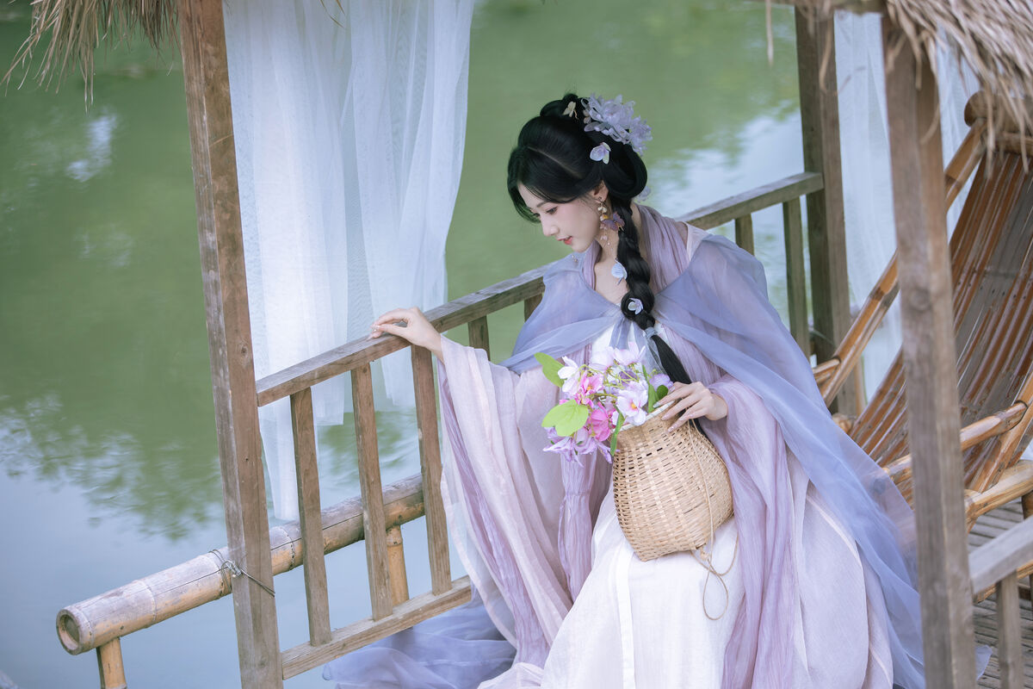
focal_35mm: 110
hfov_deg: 18.6
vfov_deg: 12.5
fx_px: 3156
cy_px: 344
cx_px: 516
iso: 100
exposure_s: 1/800
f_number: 2.8
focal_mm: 110
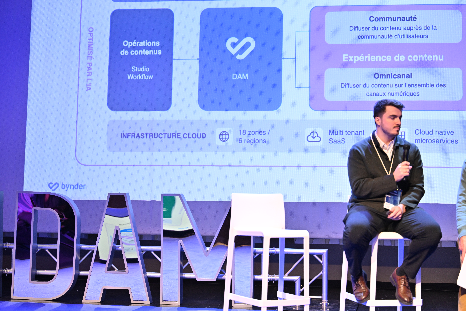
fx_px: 906
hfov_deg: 28.8
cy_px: 156
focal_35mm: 70
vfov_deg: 19.5
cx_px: 233
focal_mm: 70
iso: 1600
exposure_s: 1/160
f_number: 2.8
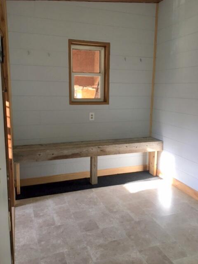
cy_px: 132
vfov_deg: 61.7
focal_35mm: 29
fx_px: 221
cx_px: 99
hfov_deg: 48.2
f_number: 2.2
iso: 64
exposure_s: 1/30
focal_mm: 4.15
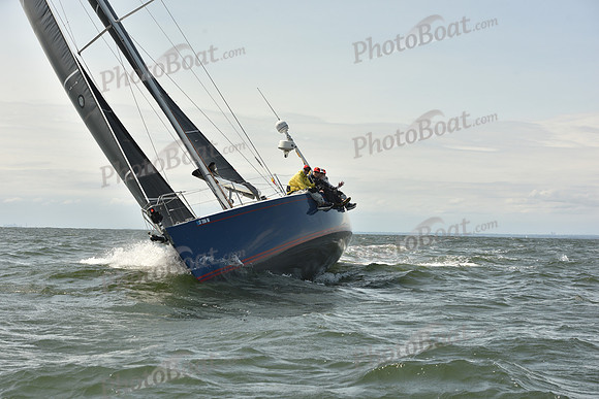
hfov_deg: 28.8
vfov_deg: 19.5
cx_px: 300
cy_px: 200
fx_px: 1165
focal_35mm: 70
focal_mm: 70
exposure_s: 1/800
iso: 250
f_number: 9
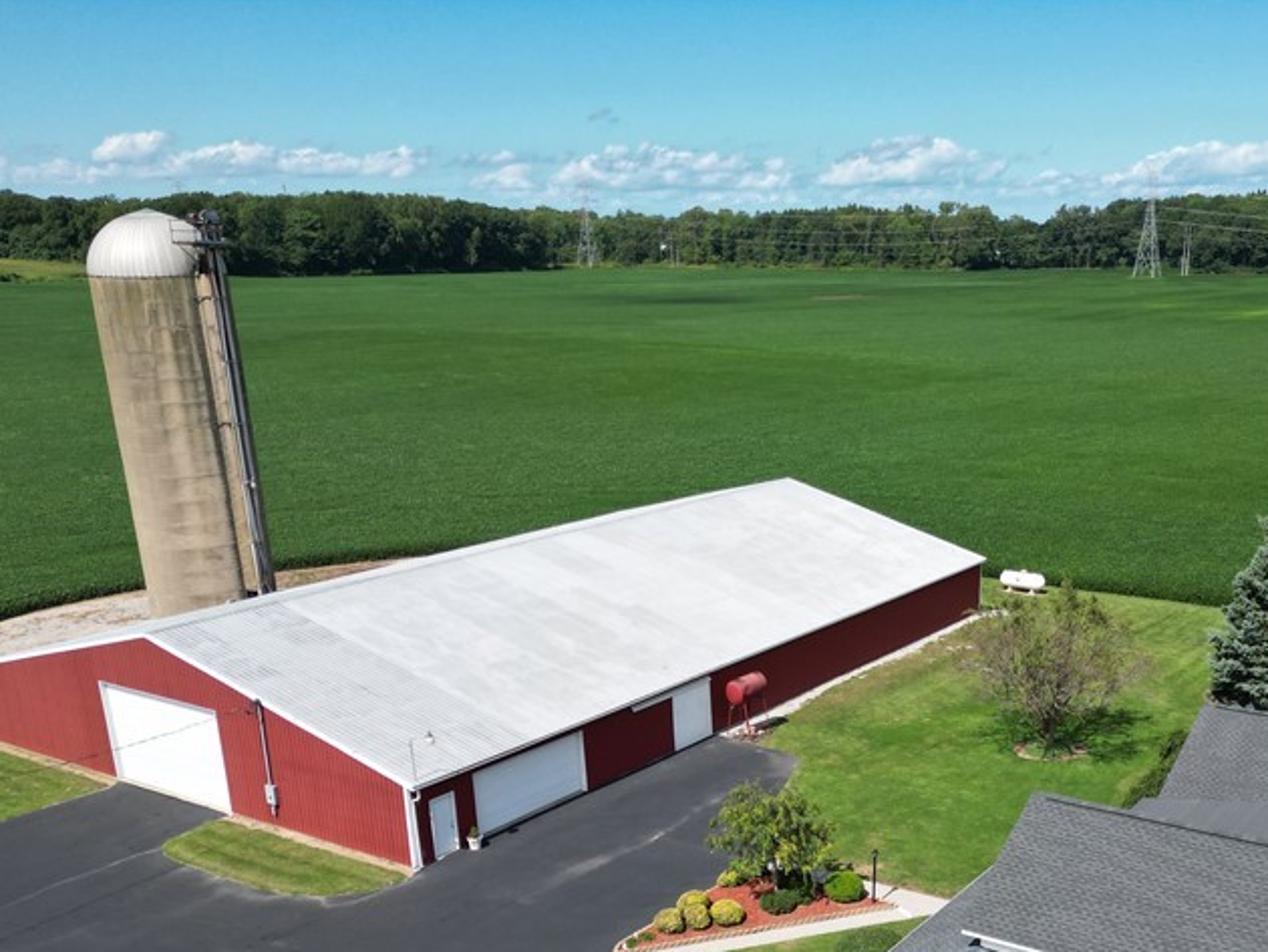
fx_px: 1429
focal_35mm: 39
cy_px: 761
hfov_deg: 46.9
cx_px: 869
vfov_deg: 35.6
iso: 130
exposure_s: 1/3200
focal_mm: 6.72
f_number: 1.7
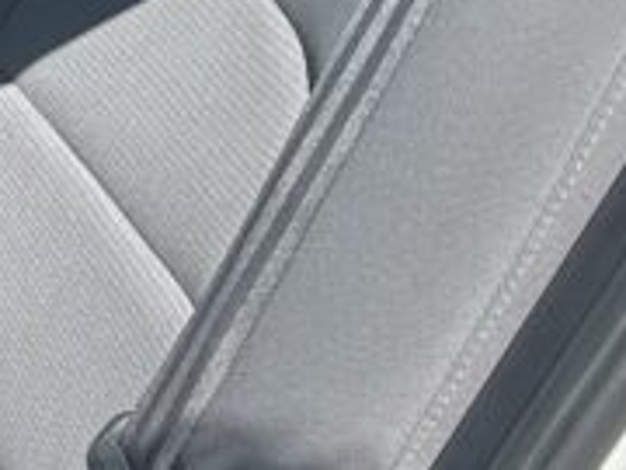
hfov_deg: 12.8
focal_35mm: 148
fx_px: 2676
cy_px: 198
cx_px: -250
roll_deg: +2.0
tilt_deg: -28.7
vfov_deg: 10.0
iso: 50
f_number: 1.5
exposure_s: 1/1575
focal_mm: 5.7
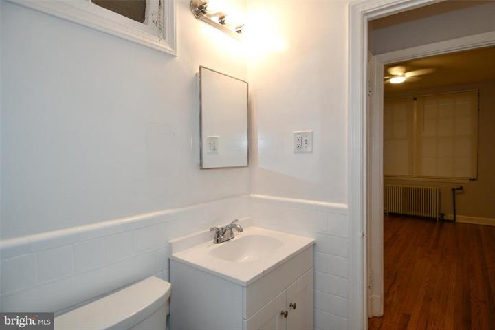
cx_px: 248
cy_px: 165
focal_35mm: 18
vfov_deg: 67.4
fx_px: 247
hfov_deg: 90.0
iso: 280
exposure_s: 1/60
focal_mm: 12
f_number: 4
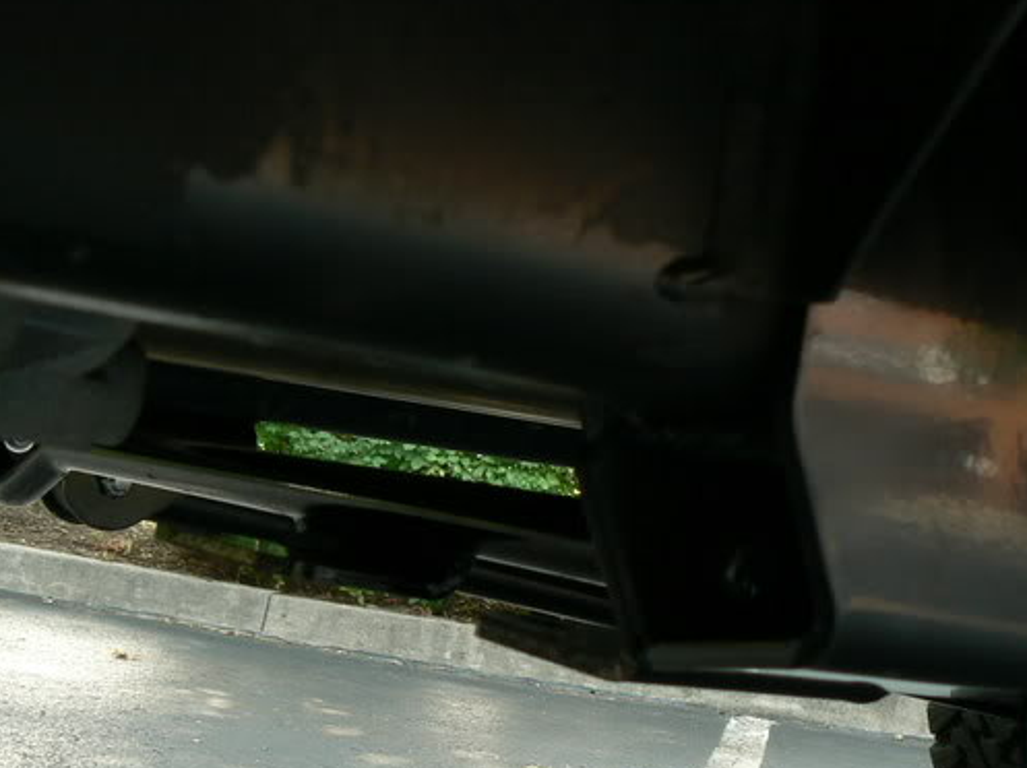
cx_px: 653
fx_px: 1720
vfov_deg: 24.8
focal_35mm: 58
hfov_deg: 33.1
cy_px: 607
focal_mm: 6
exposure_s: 1/50
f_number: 3.2
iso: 80
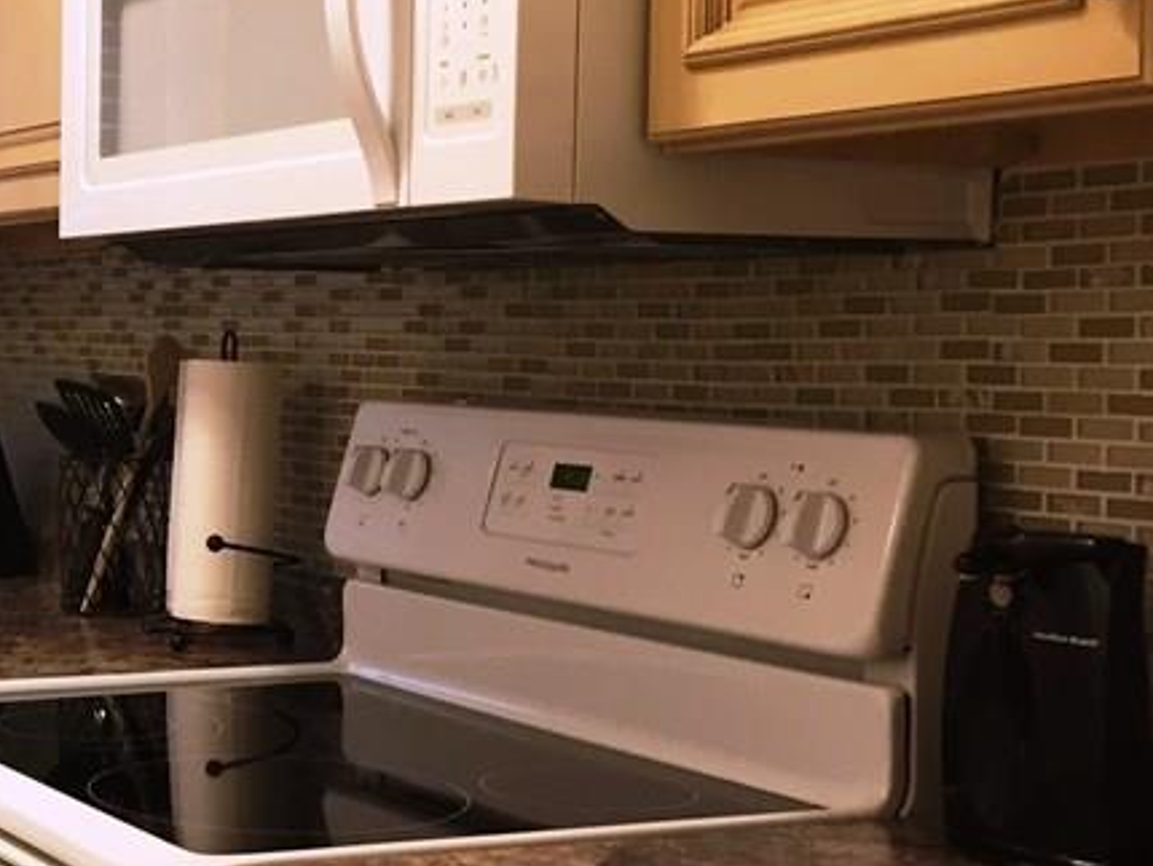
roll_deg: +0.0
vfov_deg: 21.3
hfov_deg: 26.0
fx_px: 2300
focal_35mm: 69
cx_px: -113
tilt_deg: -0.6
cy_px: 397
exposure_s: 1/30
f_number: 2.2
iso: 64
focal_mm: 4.15
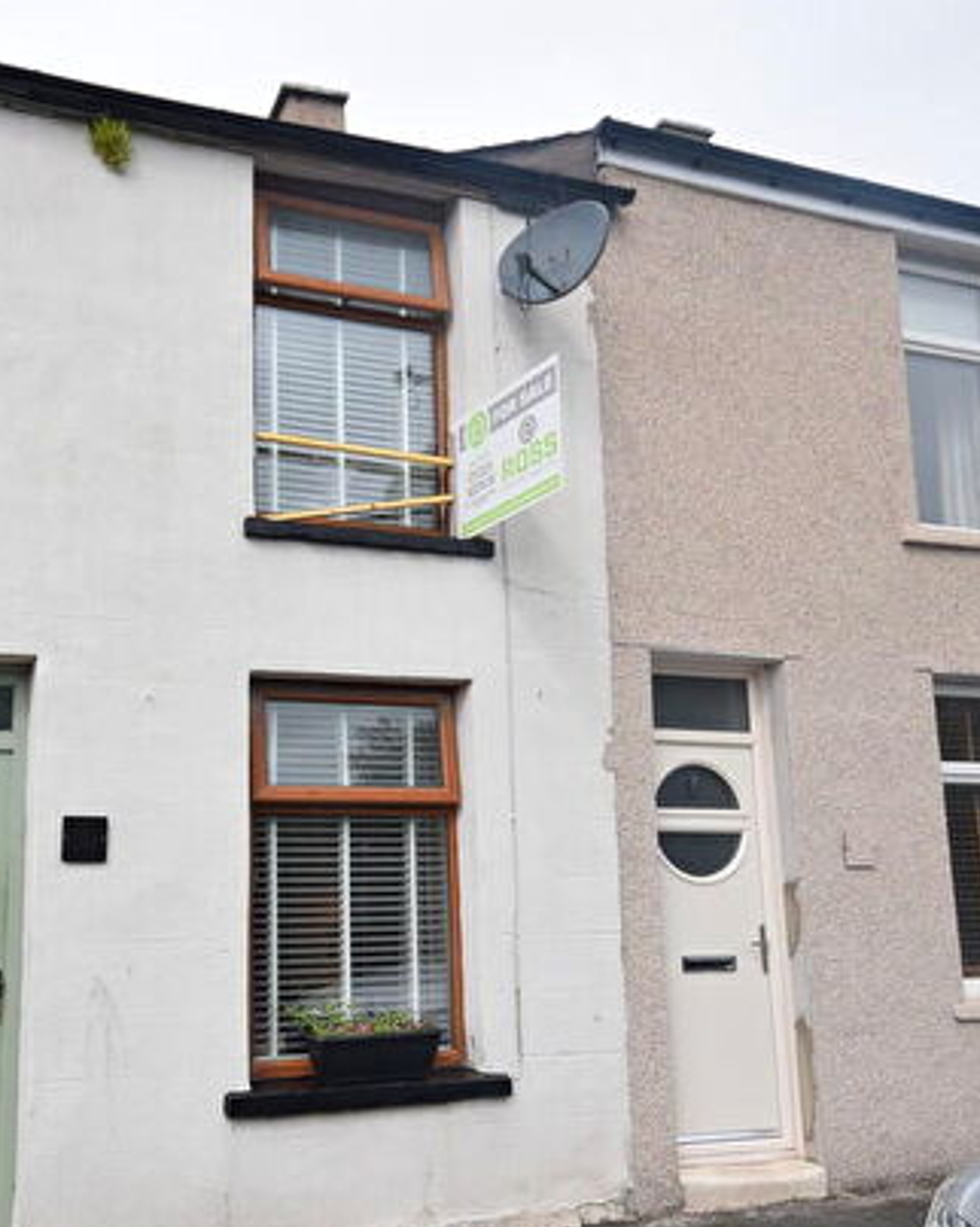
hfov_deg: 44.8
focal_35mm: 32
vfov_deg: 55.8
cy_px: 693
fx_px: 1154
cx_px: 271
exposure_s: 1/320
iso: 200
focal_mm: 13
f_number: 9
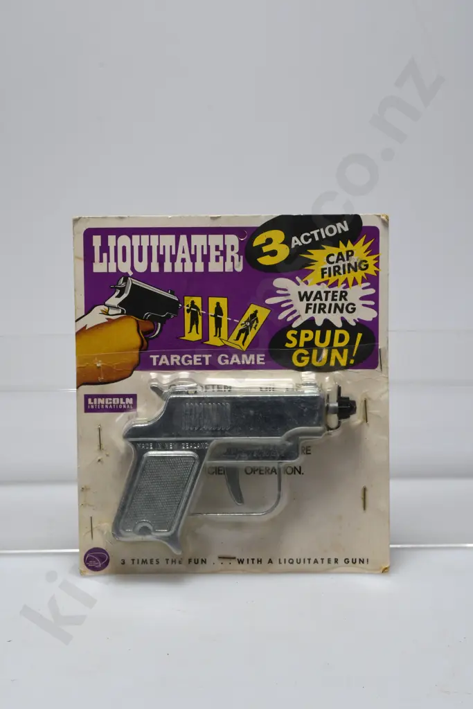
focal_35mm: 72
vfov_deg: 28.1
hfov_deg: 18.9
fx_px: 1418
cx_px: 236
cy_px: 354
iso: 400
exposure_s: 1/250
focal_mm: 48
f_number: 14
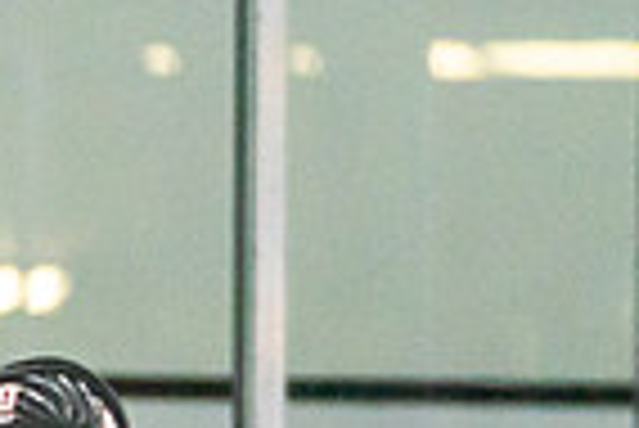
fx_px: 18496
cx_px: -477
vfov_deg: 1.3
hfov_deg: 2.0
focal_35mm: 1041
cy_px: 1045
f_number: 2.8
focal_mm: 148
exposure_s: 1/1250
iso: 3200
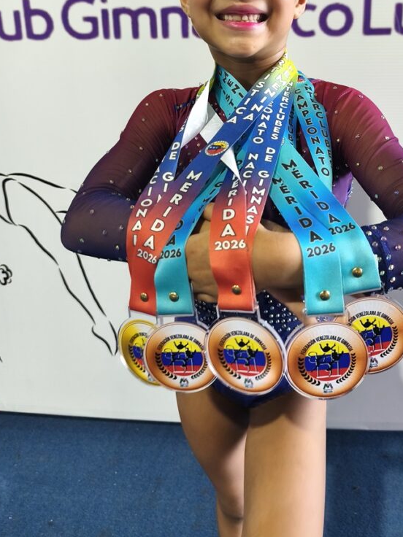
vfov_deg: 55.4
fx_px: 497
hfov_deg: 43.9
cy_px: 171
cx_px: 247
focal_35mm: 32
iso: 640
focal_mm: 6.14
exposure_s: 1/50
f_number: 1.65
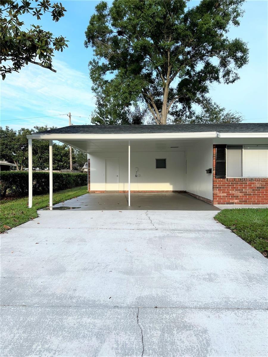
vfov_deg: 67.3
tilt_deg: -0.1
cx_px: 134
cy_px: 178
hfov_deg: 53.1
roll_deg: +0.3
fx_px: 268
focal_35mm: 26
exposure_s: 1/1449
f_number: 1.5
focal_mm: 5.7
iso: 50
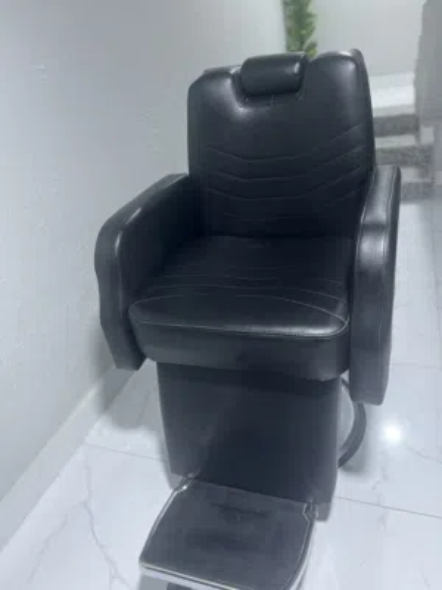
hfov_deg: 53.1
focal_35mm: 26
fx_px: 443
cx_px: 221
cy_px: 295
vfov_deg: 67.3
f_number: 1.6
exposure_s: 1/50
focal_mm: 5.1
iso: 250
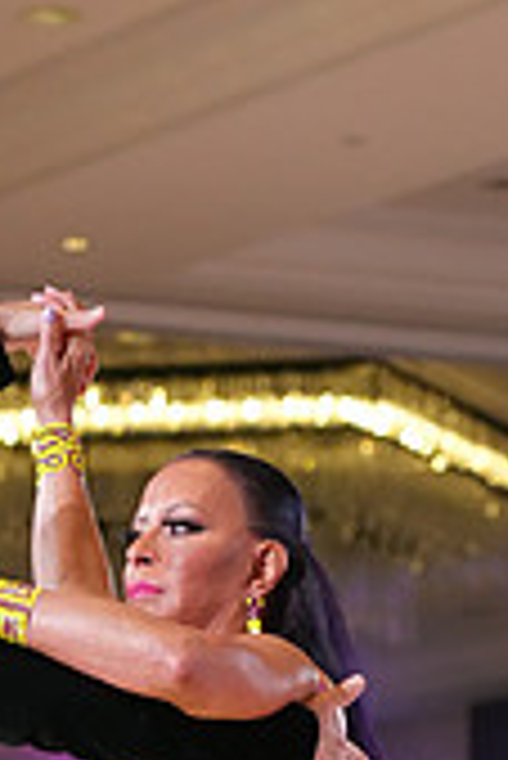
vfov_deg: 6.9
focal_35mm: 295
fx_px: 6231
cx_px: 218
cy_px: 1075
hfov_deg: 4.7
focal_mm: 86
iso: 4000
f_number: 4
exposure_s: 1/500
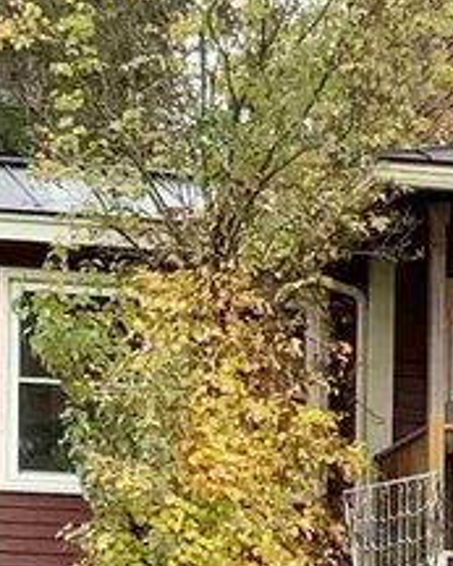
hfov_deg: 7.3
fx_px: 3517
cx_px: 644
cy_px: 828
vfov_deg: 9.0
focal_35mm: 210
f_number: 1.8
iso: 16
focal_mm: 3
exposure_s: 1/253
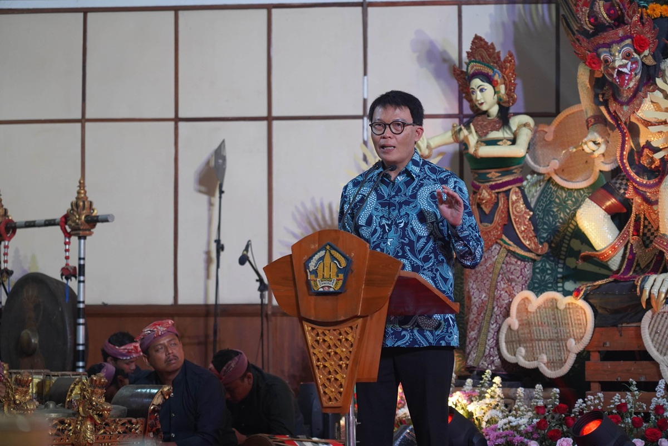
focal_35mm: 100
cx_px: 334
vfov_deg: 13.7
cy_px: 223
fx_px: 1855
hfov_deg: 20.4
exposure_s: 1/160
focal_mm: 100
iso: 2000
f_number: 4
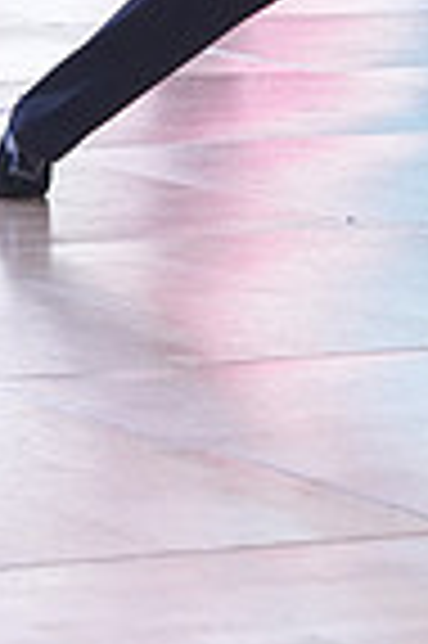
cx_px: 750
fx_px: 5237
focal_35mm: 293
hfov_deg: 4.6
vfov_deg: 6.9
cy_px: -324
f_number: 5
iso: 2000
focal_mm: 72
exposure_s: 1/400
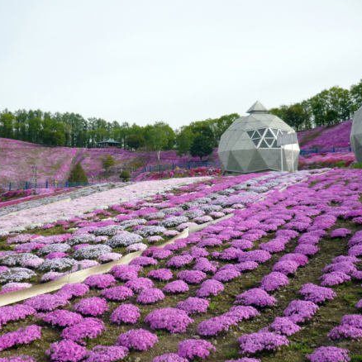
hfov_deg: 41.7
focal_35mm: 40
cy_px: 179
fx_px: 473
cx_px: 146
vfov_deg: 41.9
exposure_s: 1/125
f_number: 8
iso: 100
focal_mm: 5.5
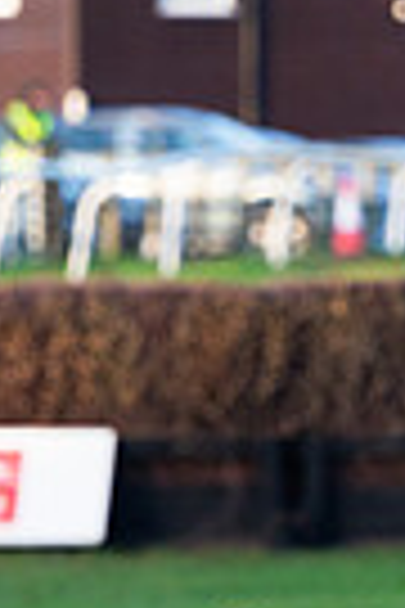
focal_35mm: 877
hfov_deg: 1.6
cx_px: 1091
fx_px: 14798
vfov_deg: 2.4
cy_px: 543
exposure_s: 1/1600
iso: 800
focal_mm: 165
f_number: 3.5
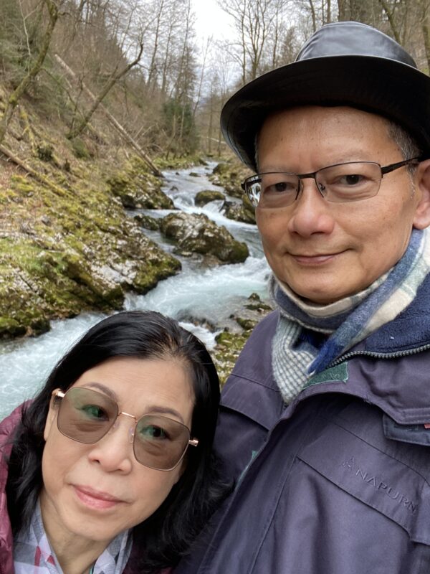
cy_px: 287
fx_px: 497
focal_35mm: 30
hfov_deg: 46.8
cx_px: 215
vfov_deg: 60.0
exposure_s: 1/122
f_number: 2.2
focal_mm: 2.71
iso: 64
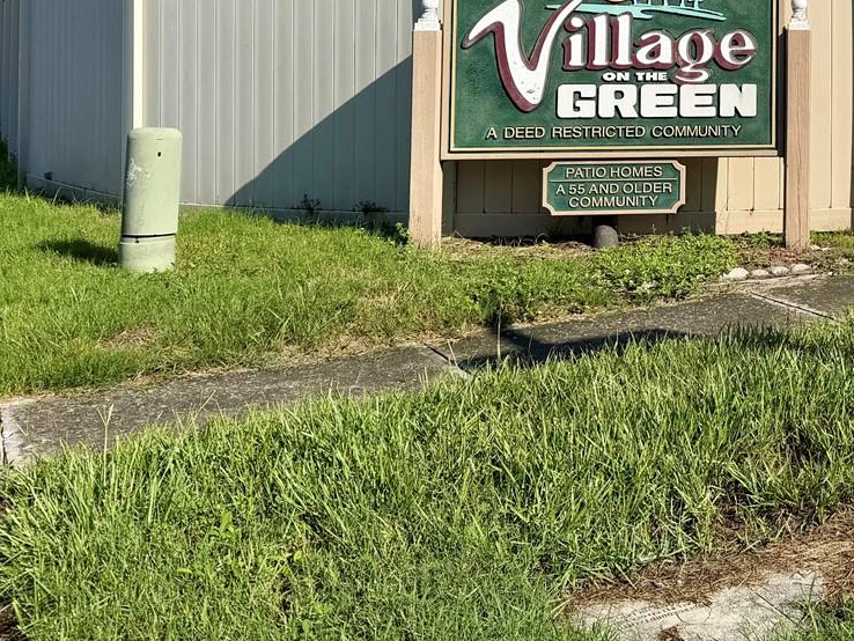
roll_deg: -0.6
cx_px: 886
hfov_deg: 33.2
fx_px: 1283
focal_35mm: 52
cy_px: -14
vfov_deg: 26.4
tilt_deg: +1.7
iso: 80
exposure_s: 1/7353
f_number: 1.78
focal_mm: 6.76
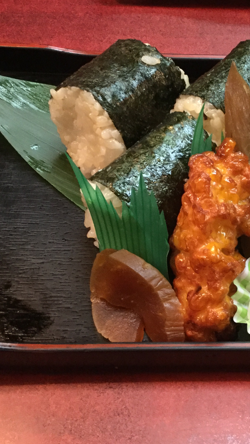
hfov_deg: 21.7
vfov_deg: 38.5
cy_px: 212
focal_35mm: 54
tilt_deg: -51.8
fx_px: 636
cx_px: 228
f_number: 2.4
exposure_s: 1/15
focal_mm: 3.3
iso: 200
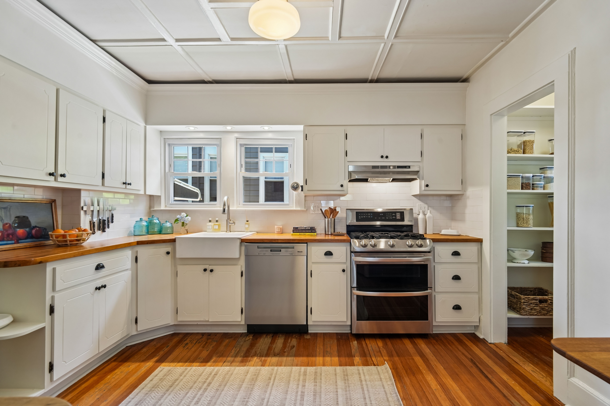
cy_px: 203
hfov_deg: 96.7
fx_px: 271
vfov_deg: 73.7
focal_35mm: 16
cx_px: 305
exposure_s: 1/6
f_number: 8
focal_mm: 16
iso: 400
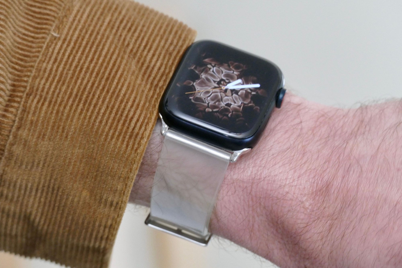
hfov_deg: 7.0
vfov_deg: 4.7
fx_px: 3282
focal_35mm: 294
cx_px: 201
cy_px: 134
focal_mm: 107.42
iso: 1600
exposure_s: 1/20
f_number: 4.5
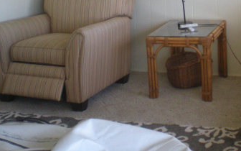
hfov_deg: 25.5
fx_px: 525
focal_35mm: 80
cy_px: 1
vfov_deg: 16.0
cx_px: 183
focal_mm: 6.3
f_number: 3.1
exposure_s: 1/47.4
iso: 200
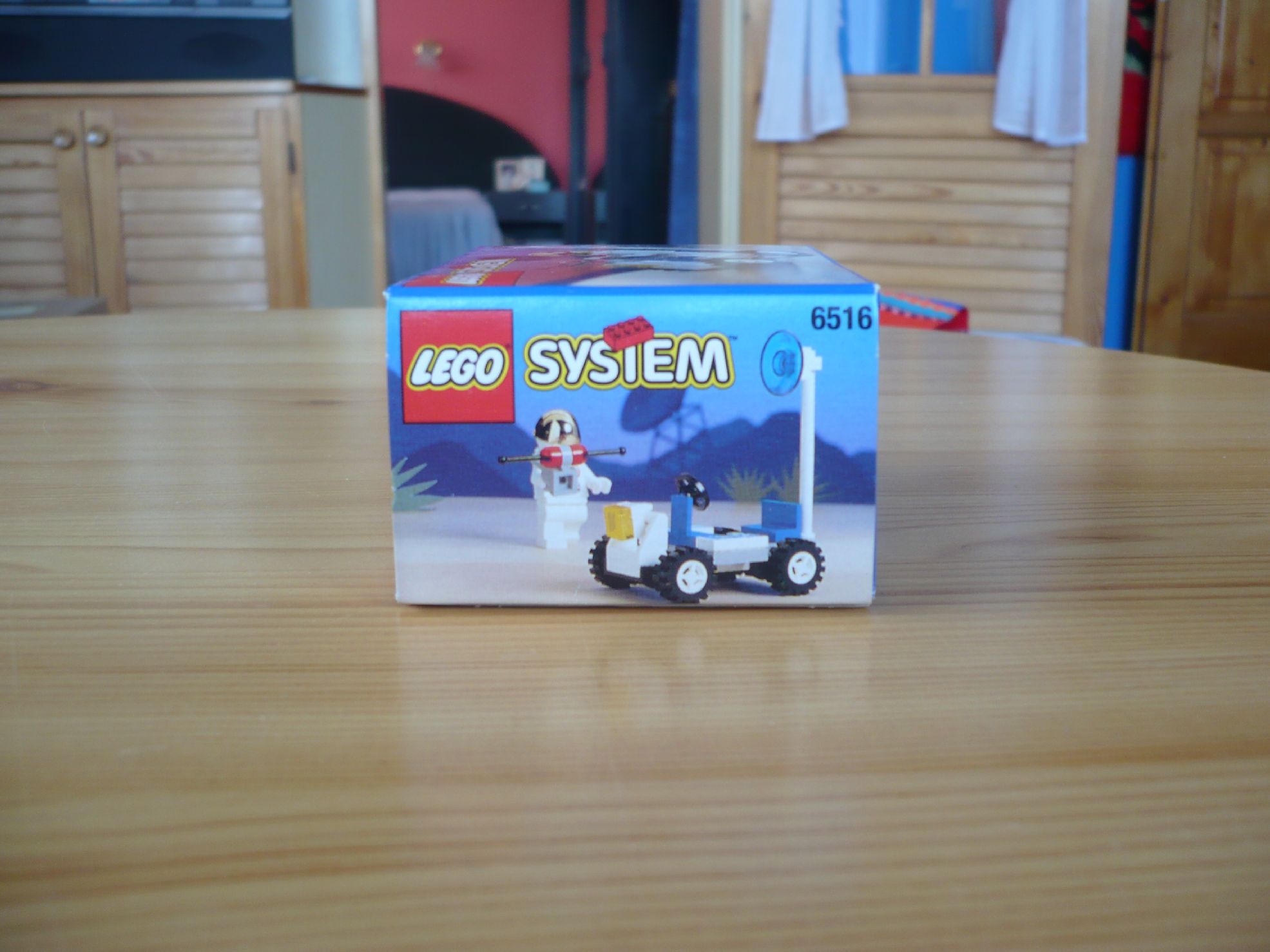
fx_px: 1284
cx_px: 635
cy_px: 476
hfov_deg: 52.6
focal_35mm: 35
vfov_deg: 40.7
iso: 100
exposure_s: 1/25
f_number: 2.8
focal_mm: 5.8
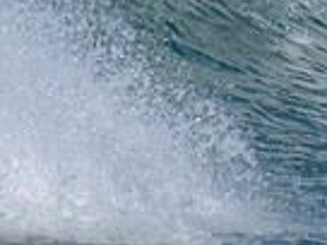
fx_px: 42462
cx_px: 493
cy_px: -62
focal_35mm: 4495
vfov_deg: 0.3
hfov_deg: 0.4
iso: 200
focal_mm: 800
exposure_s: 1/2000
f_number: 6.3
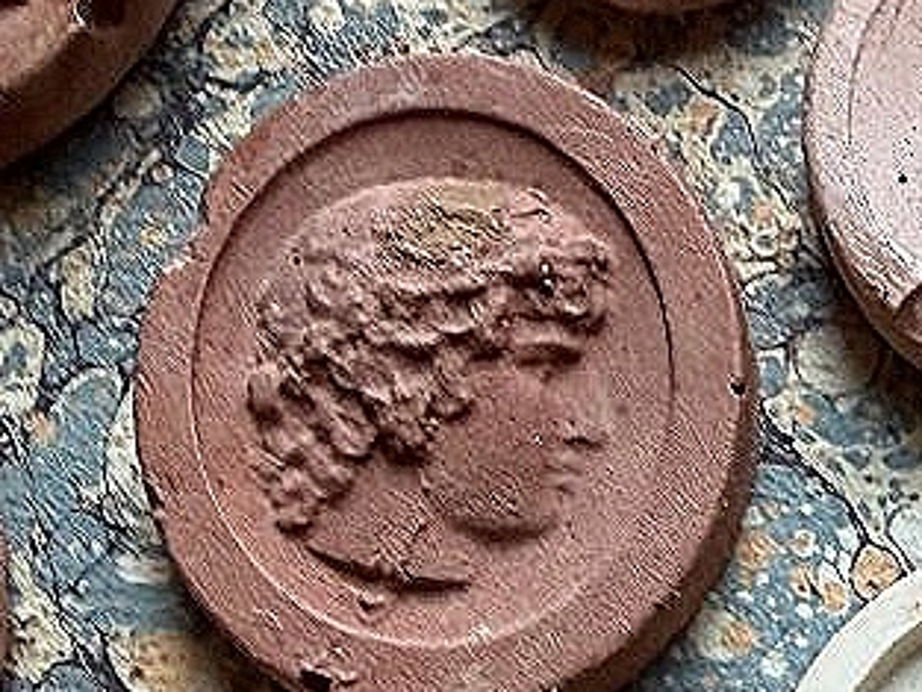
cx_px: 1340
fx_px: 2451
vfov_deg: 15.2
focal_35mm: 92
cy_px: 957
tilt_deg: -82.5
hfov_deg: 19.0
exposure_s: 1/100
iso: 200
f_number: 2.2
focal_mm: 2.22
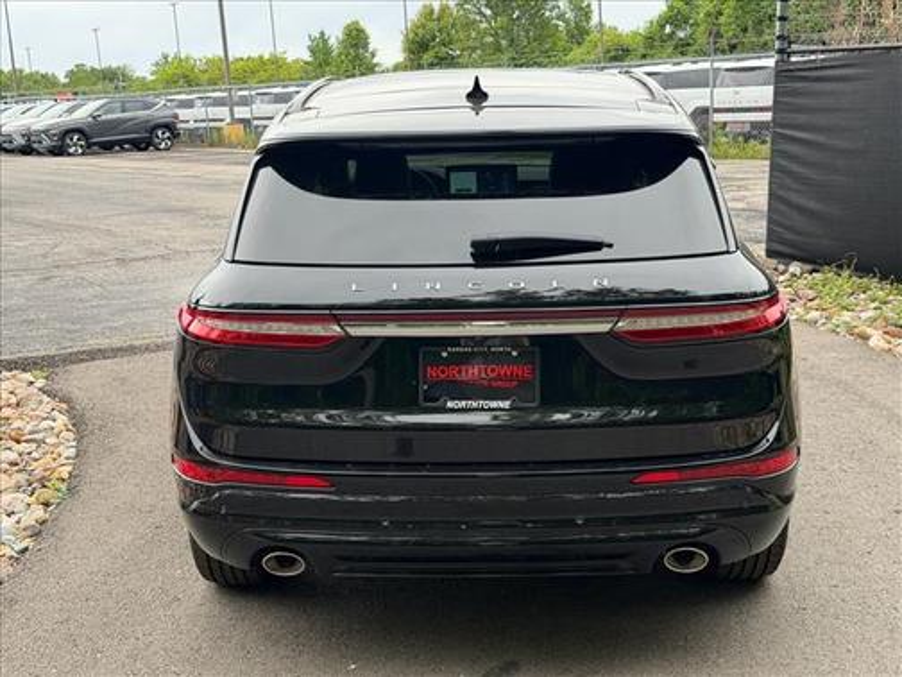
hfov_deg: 39.7
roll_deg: +2.4
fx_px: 1251
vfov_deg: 30.3
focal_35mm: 48
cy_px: 338
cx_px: 451
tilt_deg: -9.1
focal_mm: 6.76
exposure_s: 1/846
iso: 100
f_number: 1.78
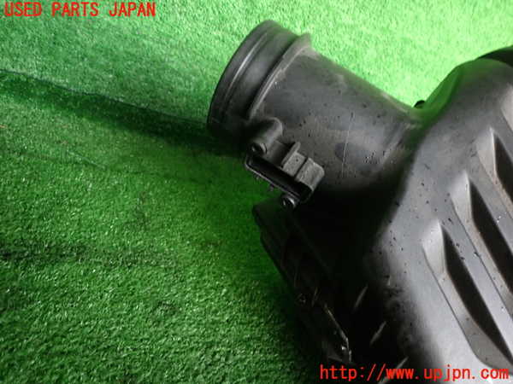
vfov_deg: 54.9
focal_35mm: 25
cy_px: 192
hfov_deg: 69.4
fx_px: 370
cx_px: 256
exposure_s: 1/30
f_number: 2
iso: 250
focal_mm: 4.5
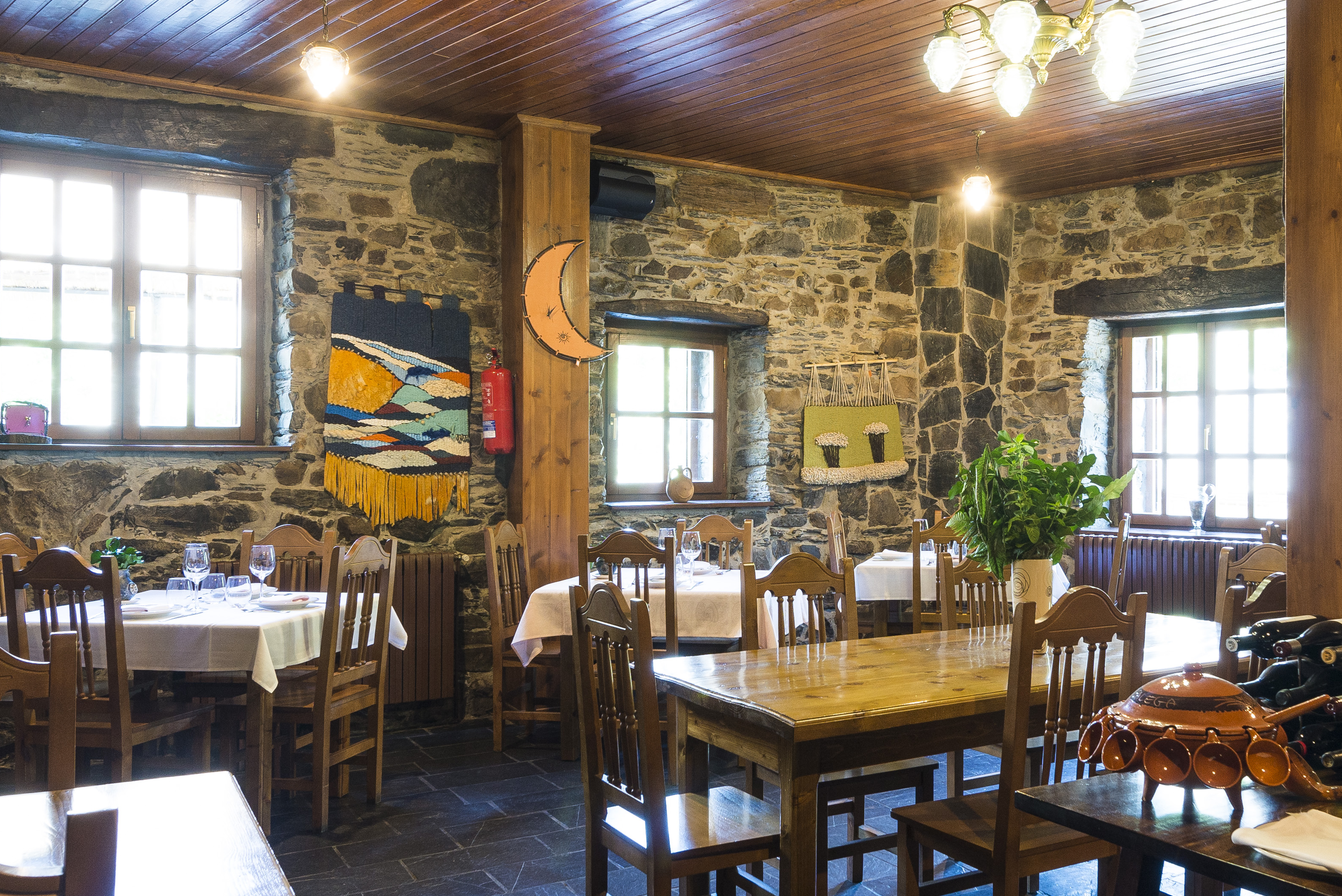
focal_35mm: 32
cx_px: 841
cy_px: 448
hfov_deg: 58.0
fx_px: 1193
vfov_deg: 41.1
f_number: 8
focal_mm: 14
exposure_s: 1/2
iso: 200
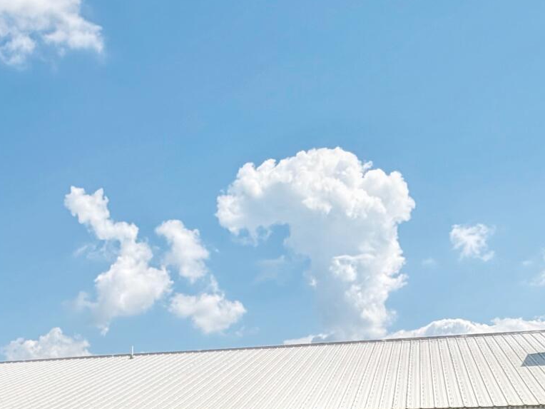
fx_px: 866
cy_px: 445
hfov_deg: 34.3
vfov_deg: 24.8
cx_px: 149
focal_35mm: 55
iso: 20
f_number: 2.2
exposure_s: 1/1167
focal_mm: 2.22
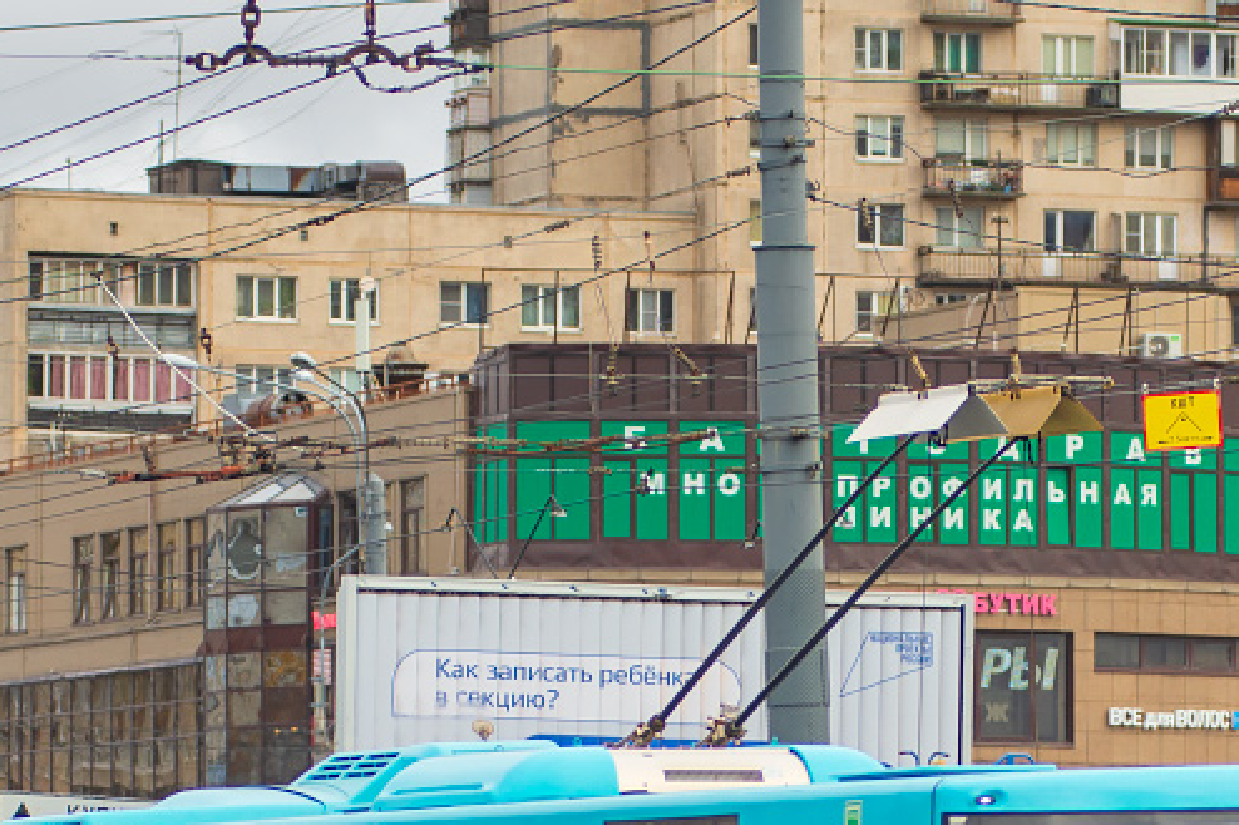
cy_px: 797
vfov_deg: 5.9
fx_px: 7947
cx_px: 848
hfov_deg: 8.9
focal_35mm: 231
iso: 200
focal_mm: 95
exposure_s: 1/800
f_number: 4.5
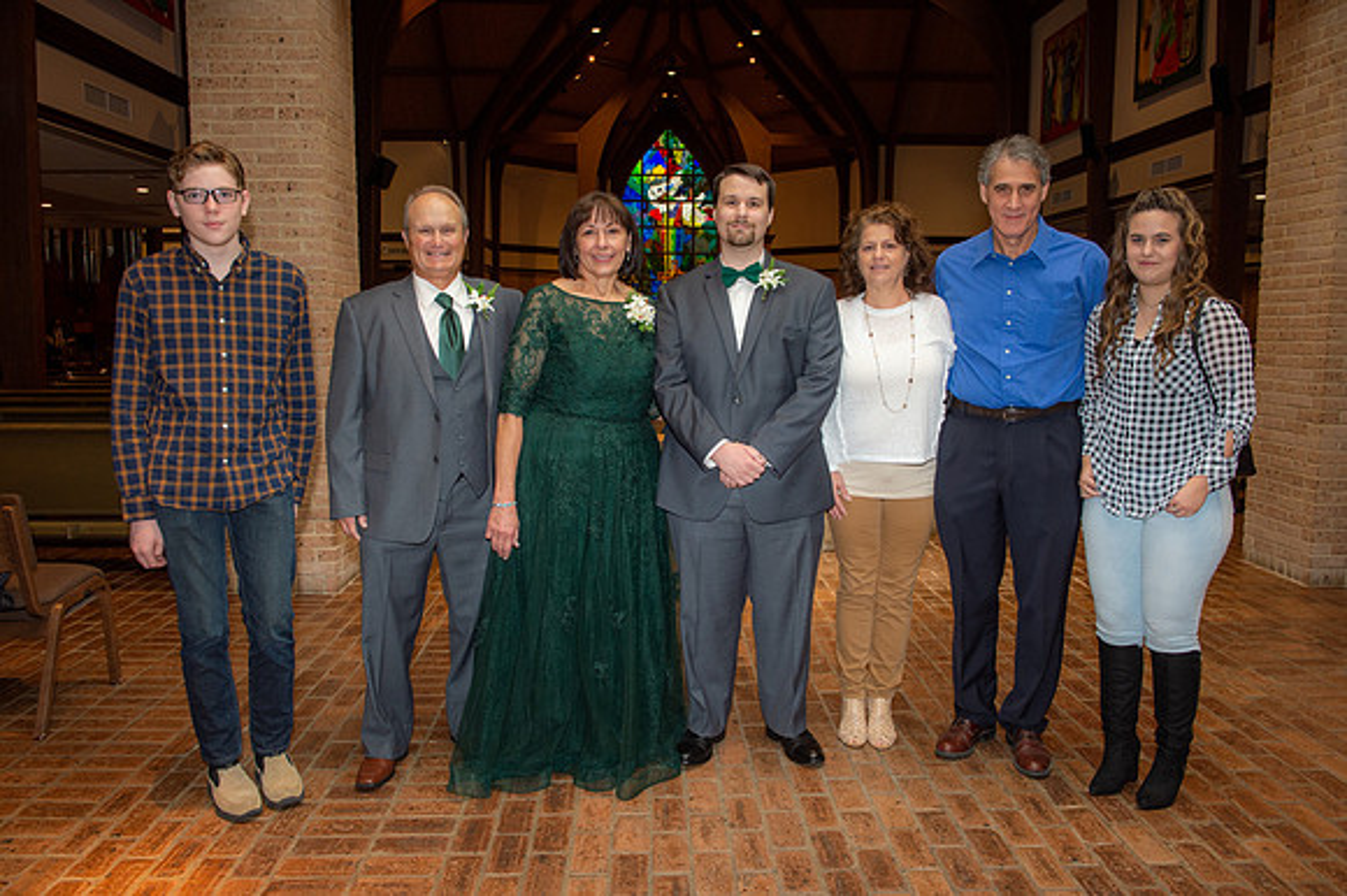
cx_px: 674
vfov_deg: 46.4
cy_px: 448
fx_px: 1047
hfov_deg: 65.5
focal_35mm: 28
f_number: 5.6
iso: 1250
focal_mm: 28
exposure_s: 1/160
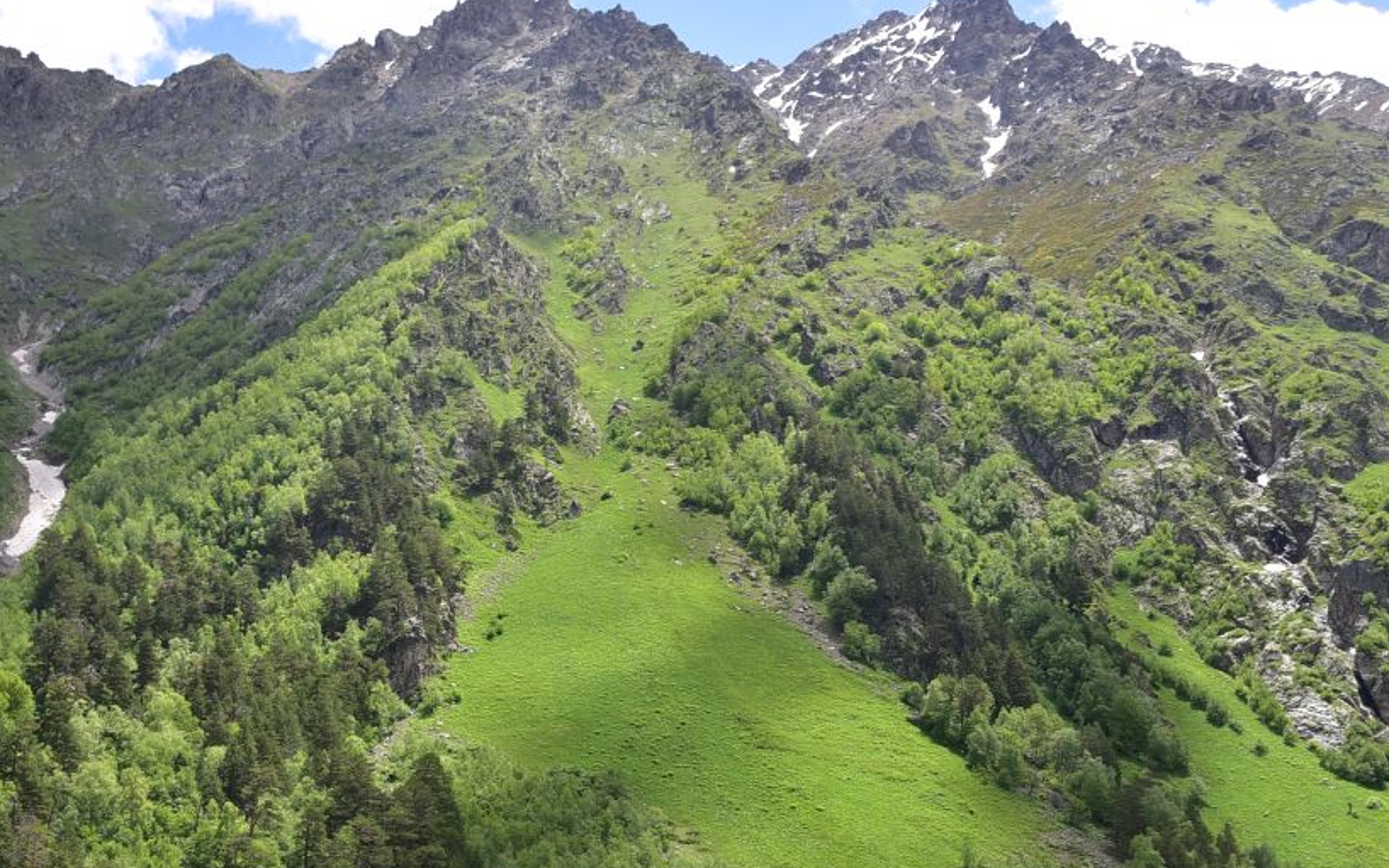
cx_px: 610
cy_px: 672
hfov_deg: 25.5
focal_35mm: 81
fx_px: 3066
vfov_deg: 16.0
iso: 100
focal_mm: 50
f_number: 8
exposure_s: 1/125
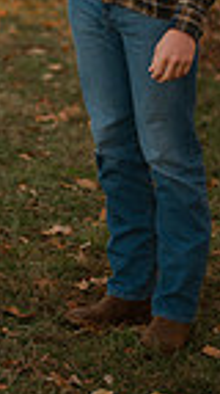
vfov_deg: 12.9
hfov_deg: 7.3
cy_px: -8
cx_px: -15
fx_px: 1718
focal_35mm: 165
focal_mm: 50
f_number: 1.8
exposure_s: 1/125
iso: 100
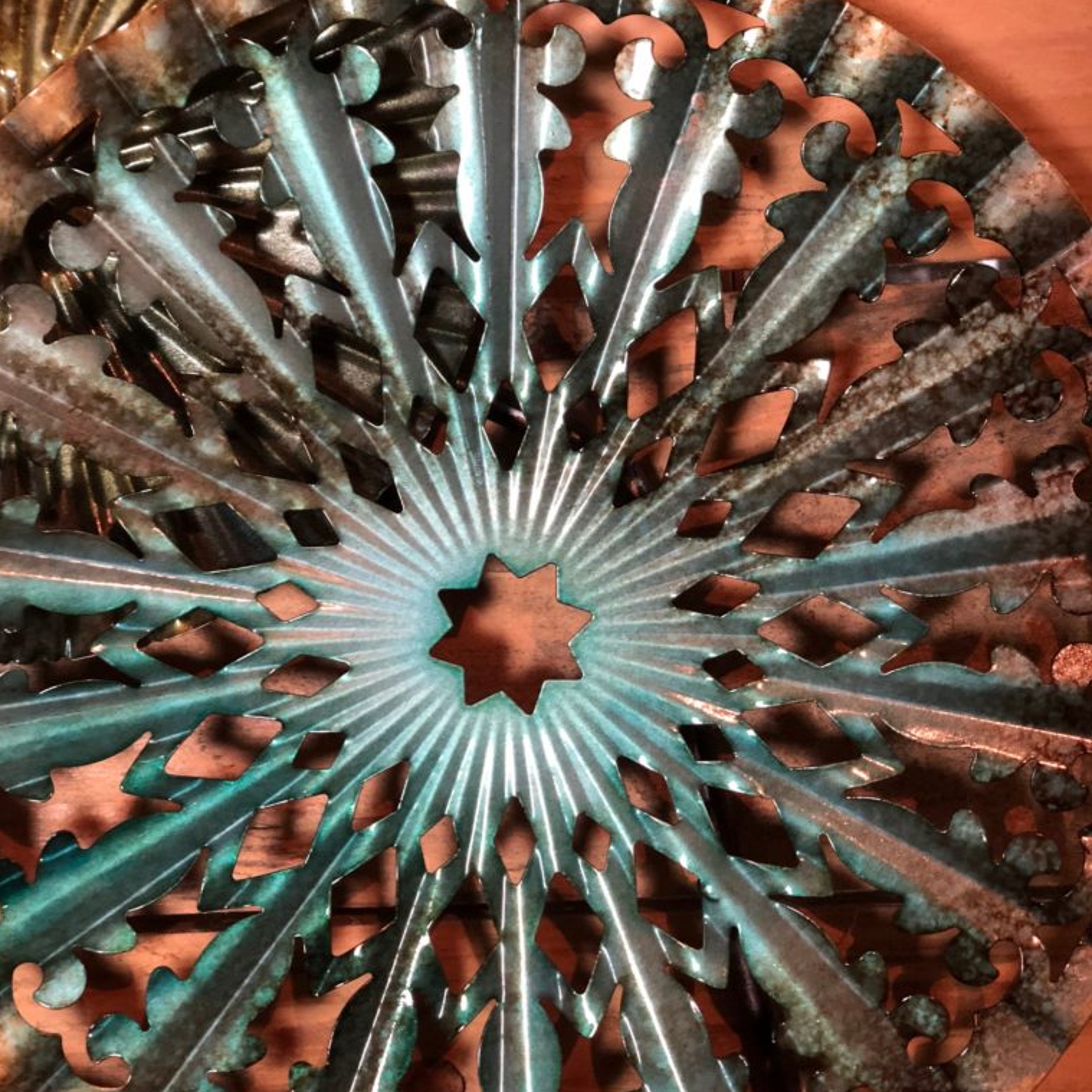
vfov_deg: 27.7
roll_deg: +1.6
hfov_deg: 27.7
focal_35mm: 62
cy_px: 640
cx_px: 541
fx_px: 2213
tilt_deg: -6.3
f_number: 2.4
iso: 160
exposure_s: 1/14
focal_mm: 6
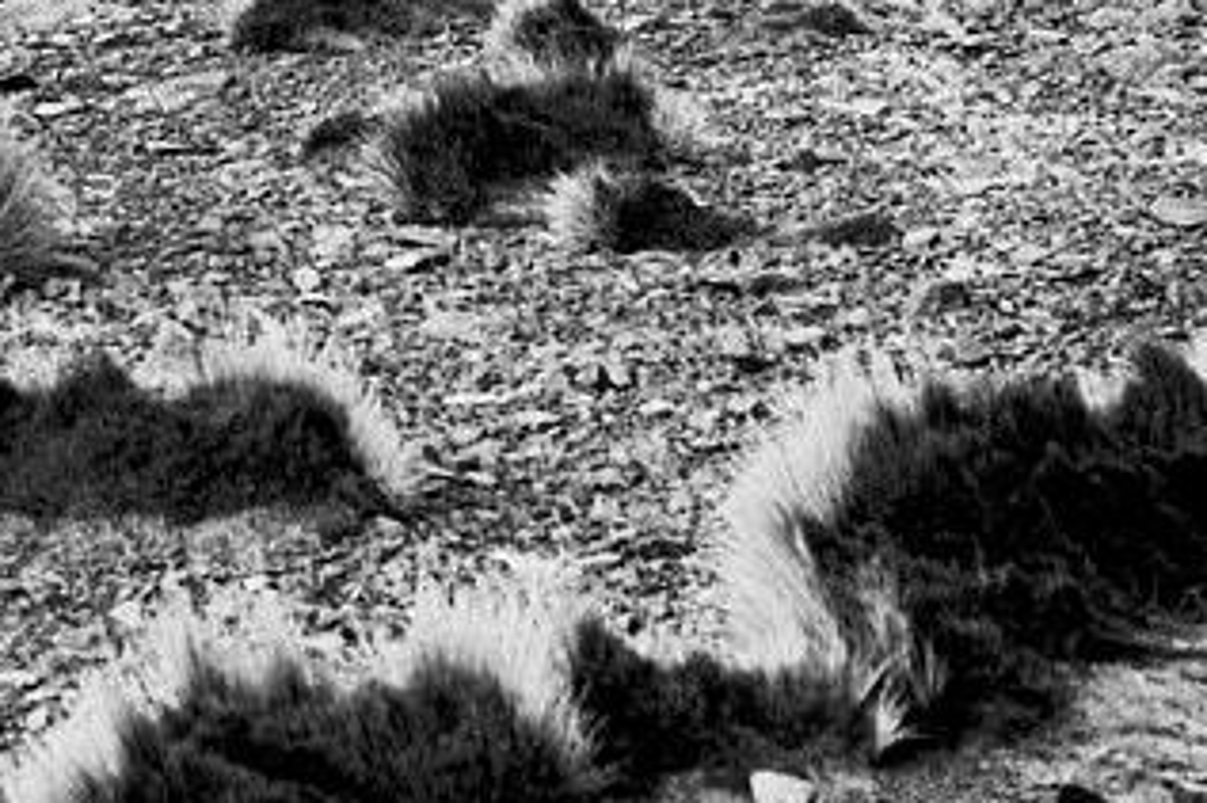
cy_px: -972
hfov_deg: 9.2
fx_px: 7104
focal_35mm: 212
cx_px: -1062
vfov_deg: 6.2
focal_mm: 42
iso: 250
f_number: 5.6
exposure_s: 1/1250
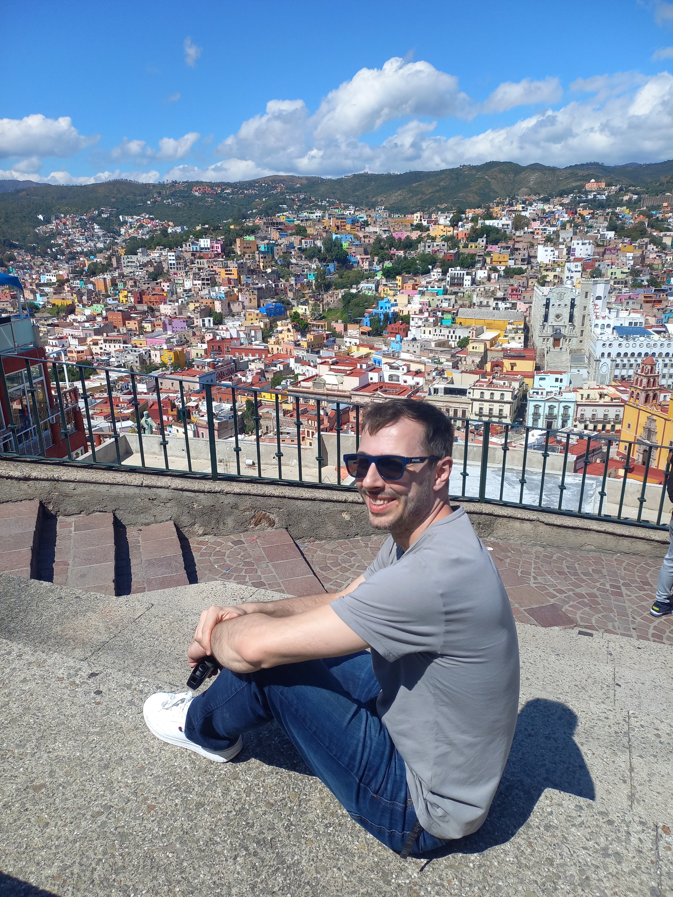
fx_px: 648
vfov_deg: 69.4
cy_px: 448
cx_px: 336
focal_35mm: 25
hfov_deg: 54.9
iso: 50
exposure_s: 1/1634
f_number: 1.8
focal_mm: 4.65
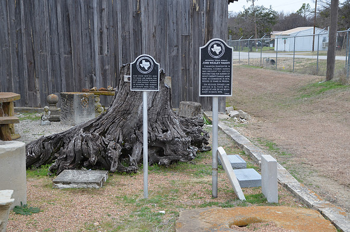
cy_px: 116
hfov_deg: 35.1
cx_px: 175
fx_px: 553
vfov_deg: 23.7
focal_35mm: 57
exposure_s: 1/100
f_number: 5
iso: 400
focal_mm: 38
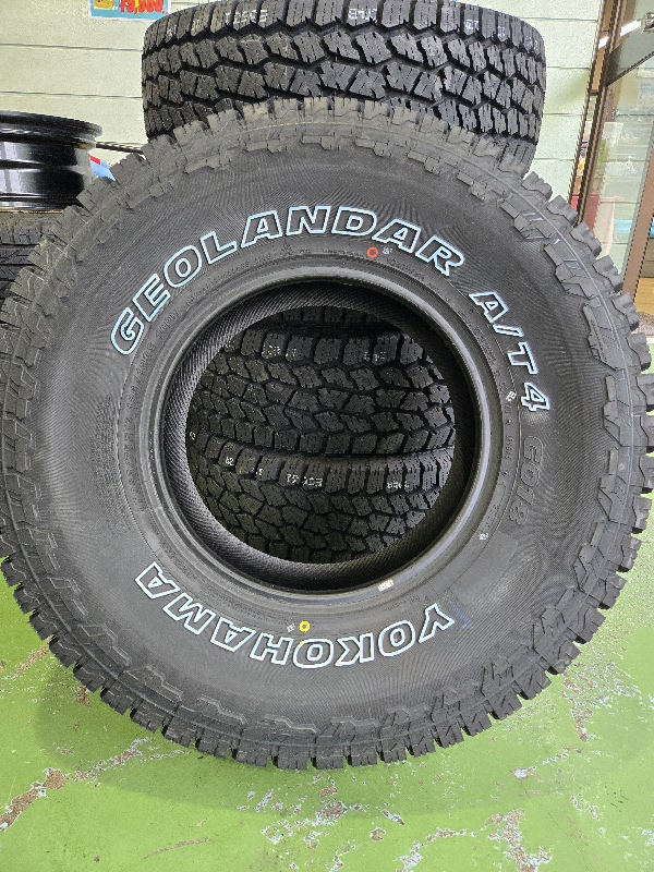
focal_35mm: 23
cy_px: 436
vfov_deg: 73.9
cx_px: 327
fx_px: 579
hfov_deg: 58.9
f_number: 1.8
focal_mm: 5.4
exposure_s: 1/100
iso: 320
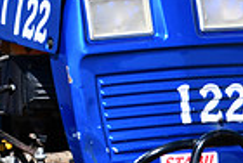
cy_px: 8
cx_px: -23
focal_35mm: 806
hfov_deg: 2.6
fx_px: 5452
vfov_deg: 1.7
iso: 100
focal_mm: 130
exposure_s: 1/250
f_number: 8
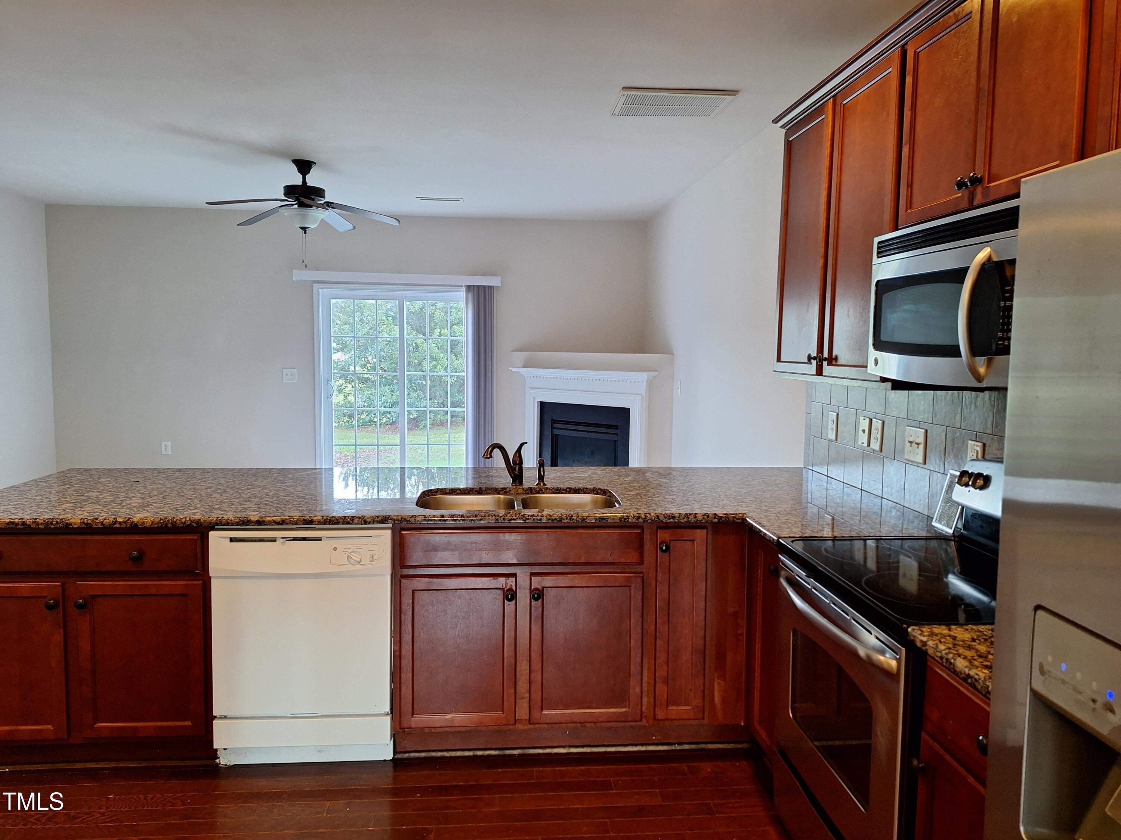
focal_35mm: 23
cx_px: 560
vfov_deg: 58.9
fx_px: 745
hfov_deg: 73.9
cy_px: 420
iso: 100
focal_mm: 5.54
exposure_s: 1/40
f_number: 1.8
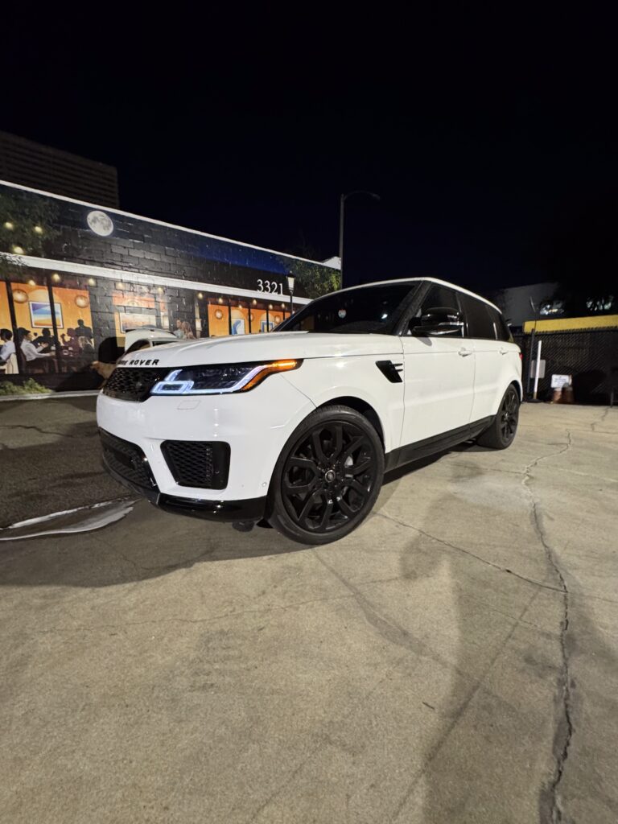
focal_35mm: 14
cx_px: 309
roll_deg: -2.3
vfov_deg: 102.1
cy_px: 412
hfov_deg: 85.7
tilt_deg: -6.6
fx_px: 333
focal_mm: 2.22
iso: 500
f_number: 2.2
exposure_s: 1/56
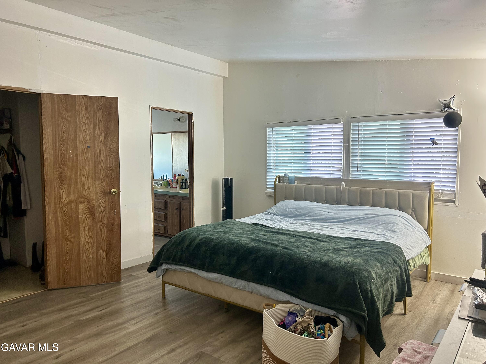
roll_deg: +0.3
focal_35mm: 26
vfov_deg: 53.1
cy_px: 182
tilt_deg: -4.7
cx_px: 243
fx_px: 365
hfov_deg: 67.3
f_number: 1.5
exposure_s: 1/91
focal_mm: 5.7
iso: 125
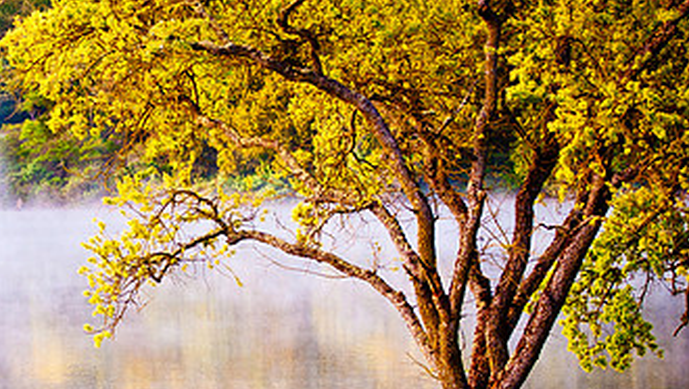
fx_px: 4825
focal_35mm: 264
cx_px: 127
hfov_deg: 8.2
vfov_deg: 4.6
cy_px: 251
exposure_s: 1/800
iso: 800
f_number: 3.2
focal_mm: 90
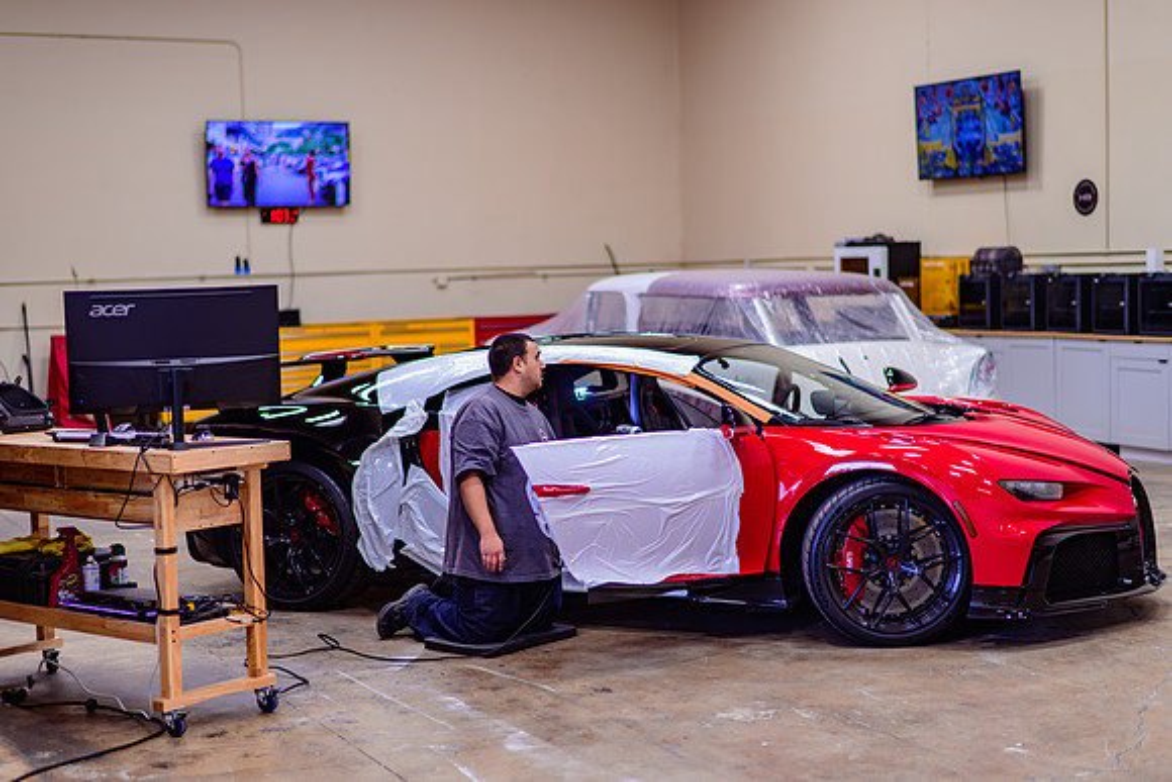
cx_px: 586
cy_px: 391
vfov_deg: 23.4
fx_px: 1889
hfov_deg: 34.5
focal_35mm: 58
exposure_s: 1/100
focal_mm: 58
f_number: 1.4
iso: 100
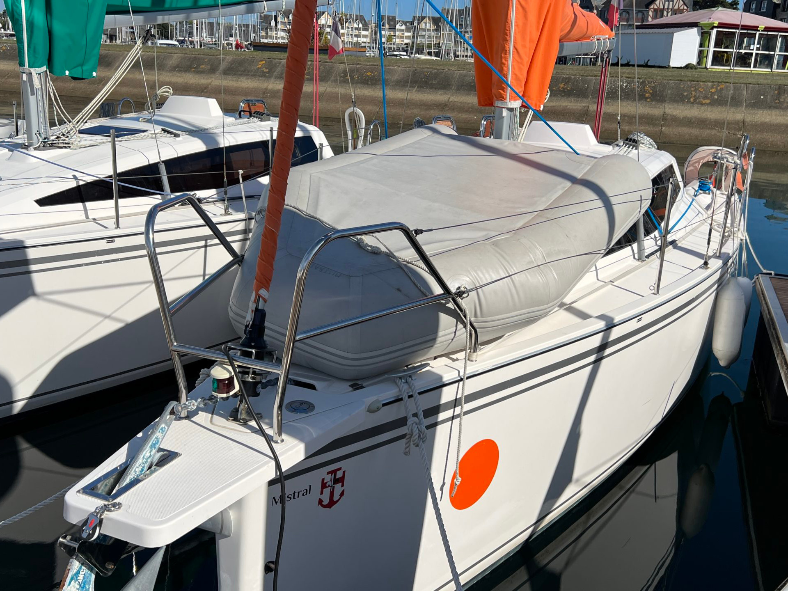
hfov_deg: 67.3
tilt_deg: -16.7
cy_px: 296
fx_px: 592
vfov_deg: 53.1
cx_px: 394
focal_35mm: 26
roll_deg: -2.4
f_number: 1.5
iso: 50
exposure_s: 1/9434
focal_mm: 5.7
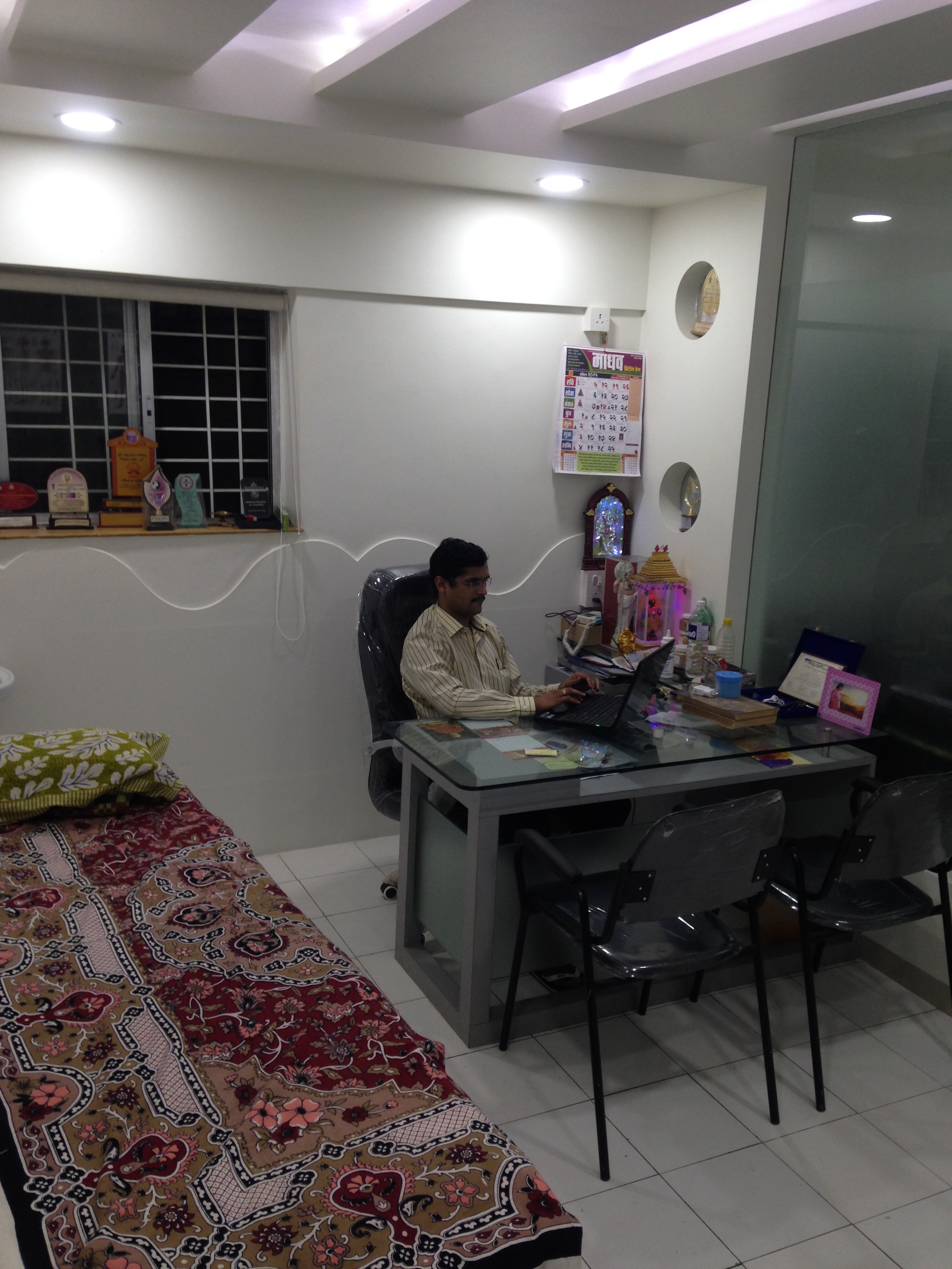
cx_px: 476
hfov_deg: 42.9
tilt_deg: -11.3
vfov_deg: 55.4
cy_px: 634
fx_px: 1210
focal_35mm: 33
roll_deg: -2.3
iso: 64
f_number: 2.4
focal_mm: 4.12
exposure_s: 1/20
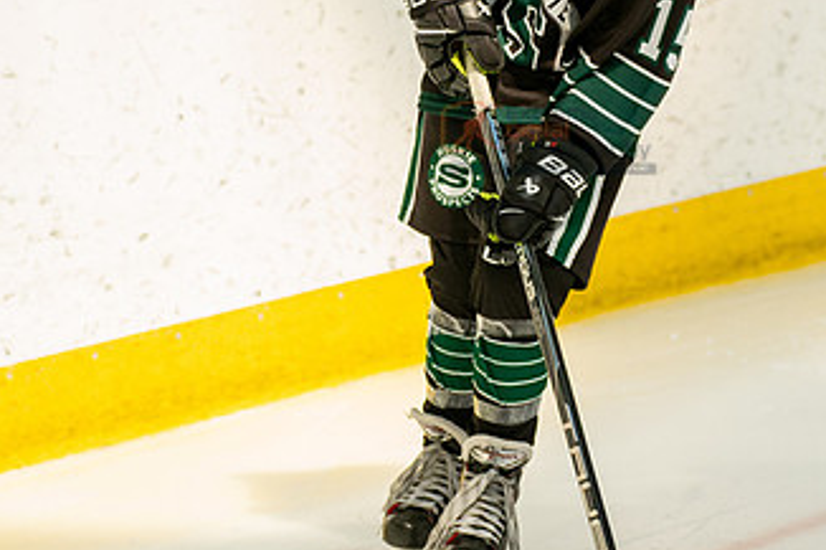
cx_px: 570
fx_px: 8416
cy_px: 81
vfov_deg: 3.7
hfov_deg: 5.6
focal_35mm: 367
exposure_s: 1/4000
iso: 1600
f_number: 3.5
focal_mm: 148
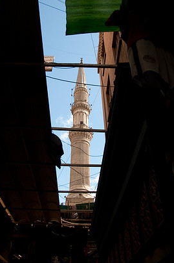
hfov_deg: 43.5
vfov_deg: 61.9
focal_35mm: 30
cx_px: 81
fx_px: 218
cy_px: 119
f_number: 3.5
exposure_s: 1/1000
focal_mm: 18
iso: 400
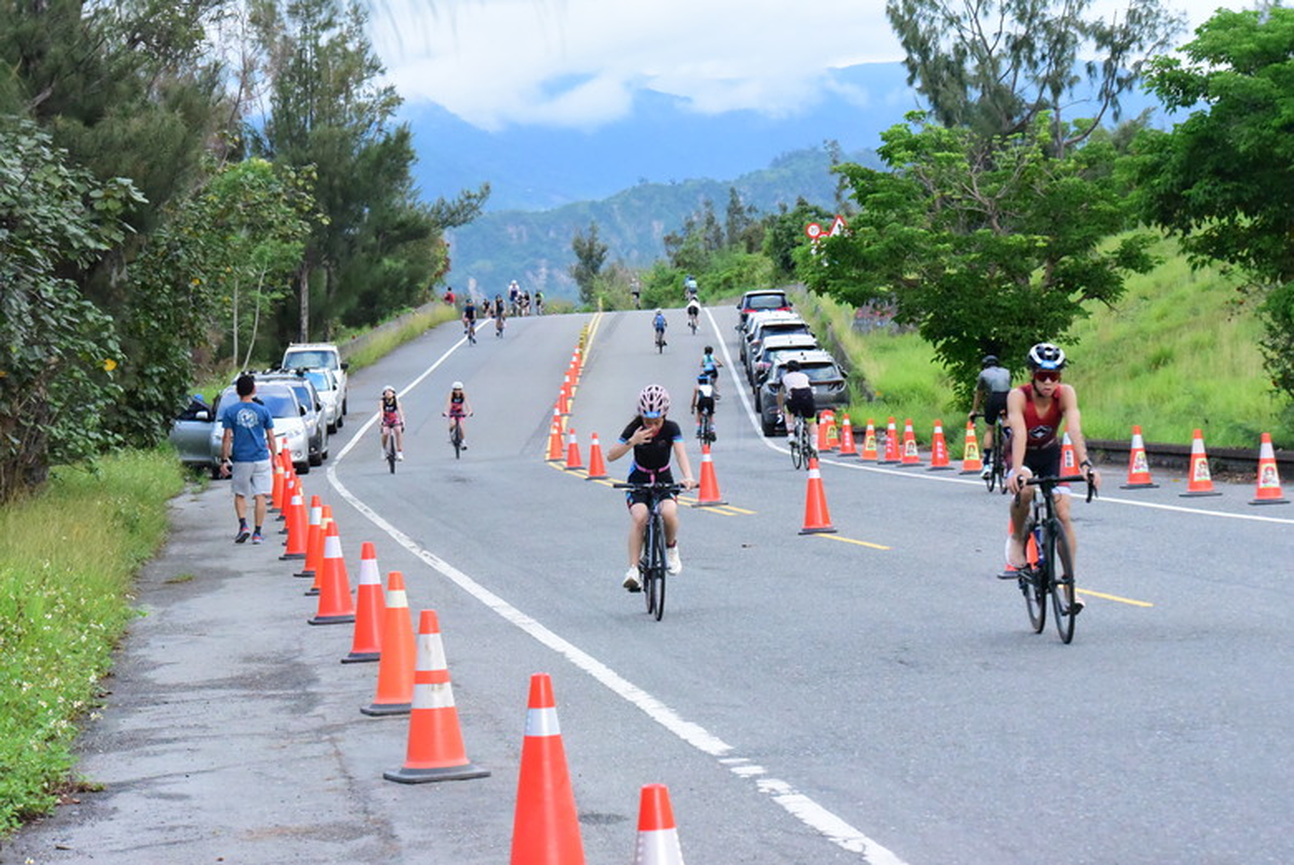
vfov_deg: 11.4
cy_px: 432
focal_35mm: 120
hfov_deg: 17.1
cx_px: 647
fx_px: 4316
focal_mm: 120
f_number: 13
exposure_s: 1/2000
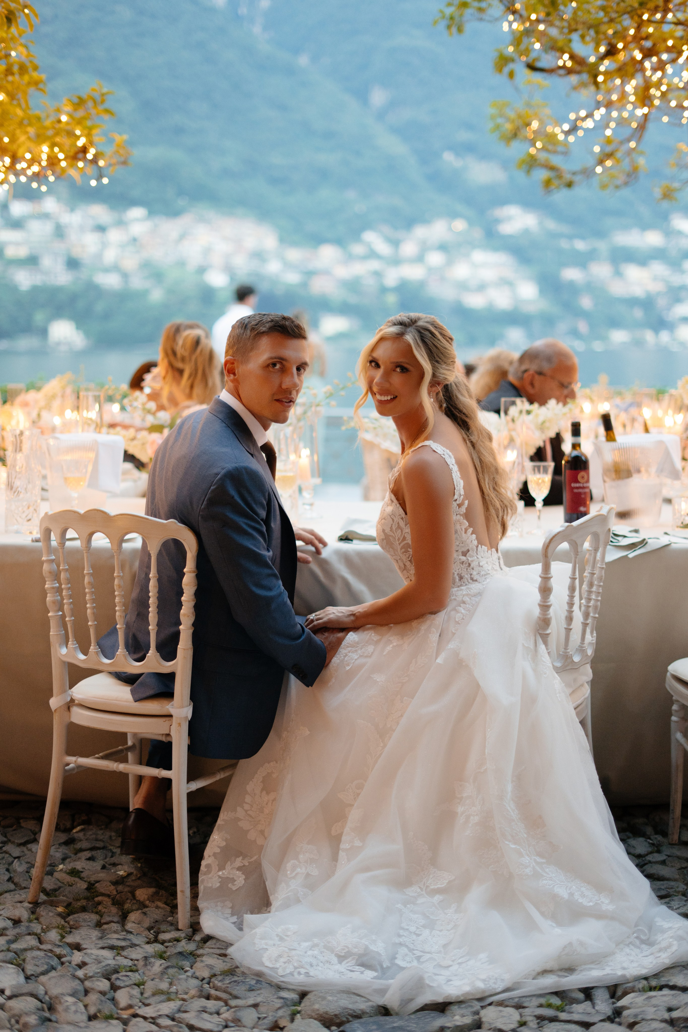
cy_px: 516
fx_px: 1433
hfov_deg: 27.0
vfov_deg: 39.6
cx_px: 344
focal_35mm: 50
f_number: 1.8
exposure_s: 1/125
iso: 2000
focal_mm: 50
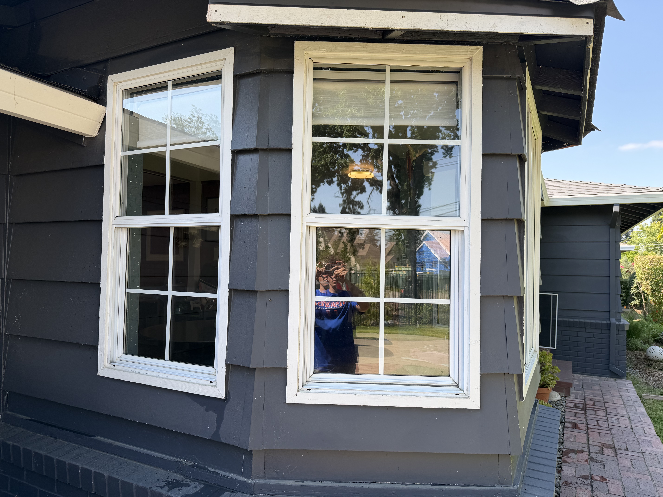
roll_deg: -0.8
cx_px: 332
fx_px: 460
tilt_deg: +0.6
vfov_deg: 56.8
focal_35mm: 24
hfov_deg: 71.6
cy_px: 248
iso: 80
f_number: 1.78
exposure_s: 1/757
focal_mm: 6.76
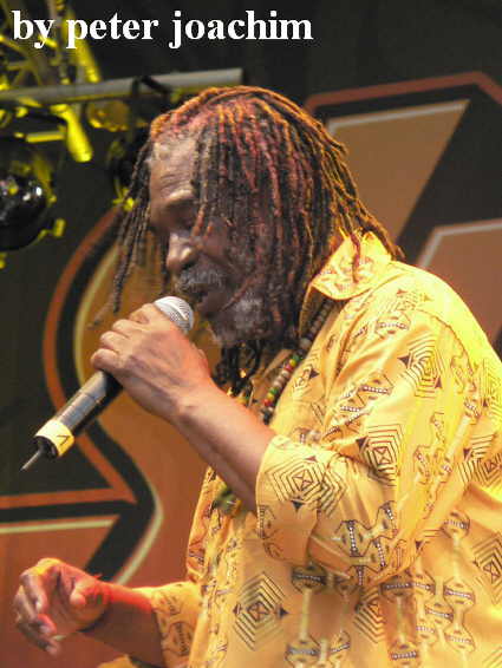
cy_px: 334
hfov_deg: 5.9
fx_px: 4869
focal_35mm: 252
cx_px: 251
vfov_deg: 7.9
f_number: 3.3
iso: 400
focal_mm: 43.3
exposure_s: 1/60
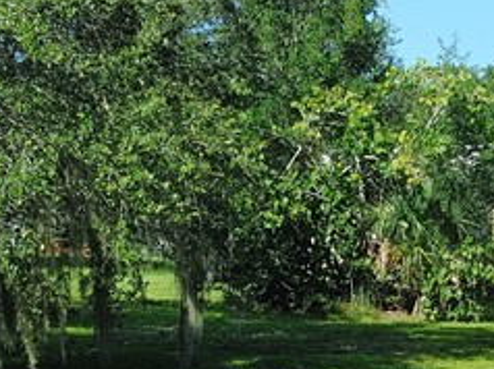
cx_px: 473
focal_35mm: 112
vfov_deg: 13.0
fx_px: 1597
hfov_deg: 17.3
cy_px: 361
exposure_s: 1/2817
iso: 100
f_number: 1.8
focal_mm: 5.58
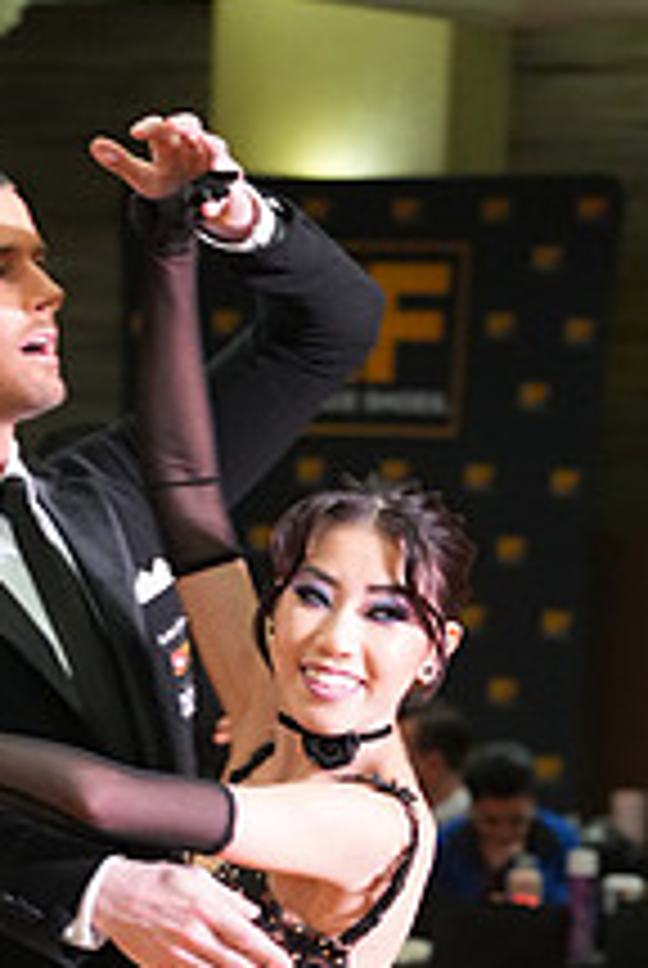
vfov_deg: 7.9
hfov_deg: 5.4
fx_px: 6889
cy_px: 1220
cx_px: 155
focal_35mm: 256
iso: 3200
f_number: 4
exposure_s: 1/200
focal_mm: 95
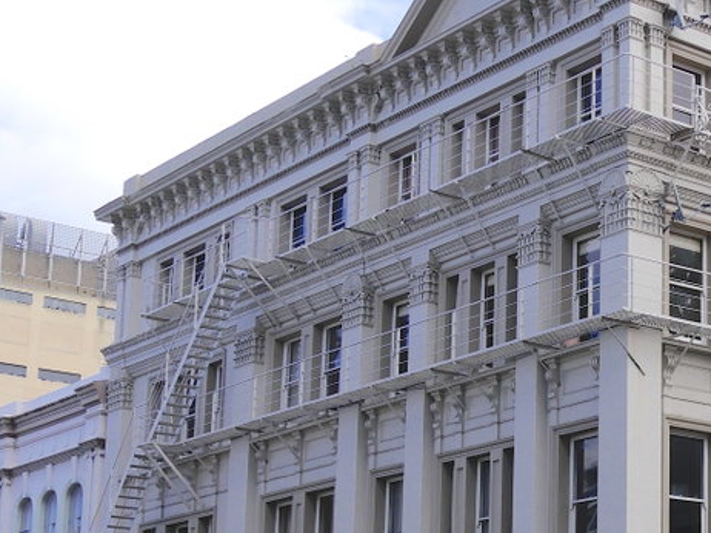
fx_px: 1601
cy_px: 421
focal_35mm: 78
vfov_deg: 18.7
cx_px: 749
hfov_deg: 23.7
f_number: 5.6
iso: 200
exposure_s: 1/400
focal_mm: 15
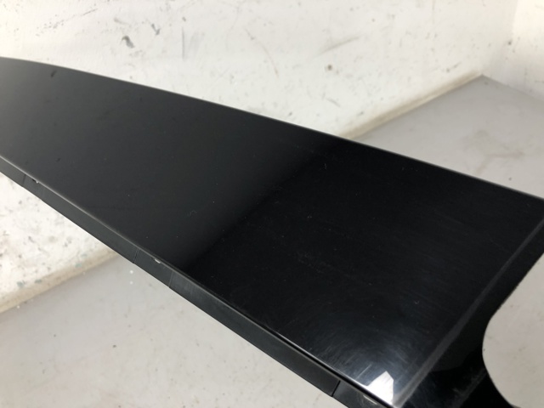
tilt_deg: -43.8
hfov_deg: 63.4
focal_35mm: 28
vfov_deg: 49.7
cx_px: 272
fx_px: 440
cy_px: 204
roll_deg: +14.4
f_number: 1.8
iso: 40
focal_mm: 4
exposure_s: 1/20
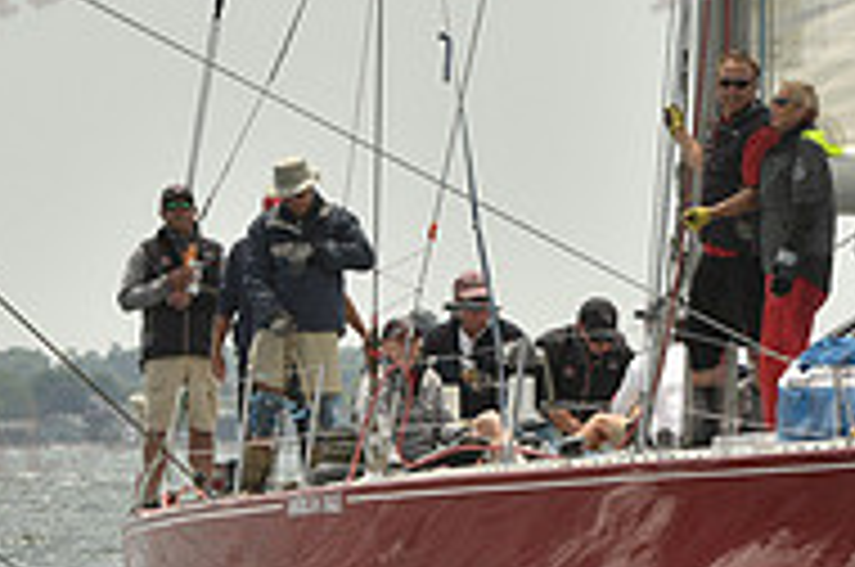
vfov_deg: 2.2
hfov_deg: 3.4
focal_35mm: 612
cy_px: 191
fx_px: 14510
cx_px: 414
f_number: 11
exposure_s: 1/1000
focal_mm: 200
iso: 400
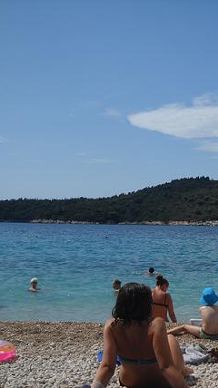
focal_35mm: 60
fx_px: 618
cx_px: 168
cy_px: 194
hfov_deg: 19.8
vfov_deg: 34.9
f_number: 5.5
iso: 64
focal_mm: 6.72
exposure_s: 1/569
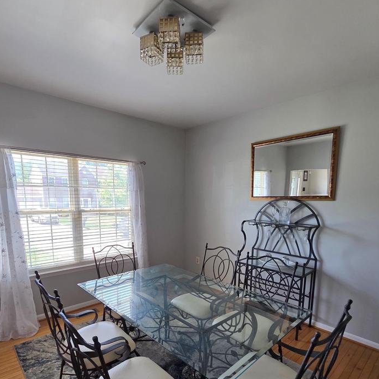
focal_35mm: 18
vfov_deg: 79.6
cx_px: 176
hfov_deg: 80.6
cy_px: 232
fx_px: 223
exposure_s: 1/120
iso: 160
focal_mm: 2.2
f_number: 2.2
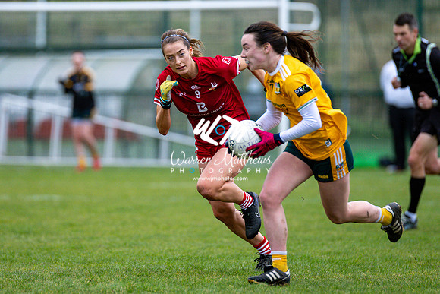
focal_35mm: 434
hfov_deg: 4.7
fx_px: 5311
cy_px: 133
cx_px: 168
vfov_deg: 3.2
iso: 2000
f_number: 2.8
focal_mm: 300
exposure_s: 1/1000
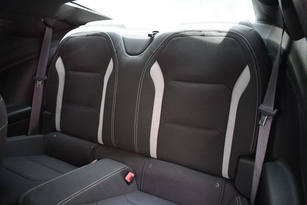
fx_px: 230
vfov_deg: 48.0
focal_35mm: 27
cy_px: 102
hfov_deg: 67.4
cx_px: 154
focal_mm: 18
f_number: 3.5
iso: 3200
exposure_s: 1/125
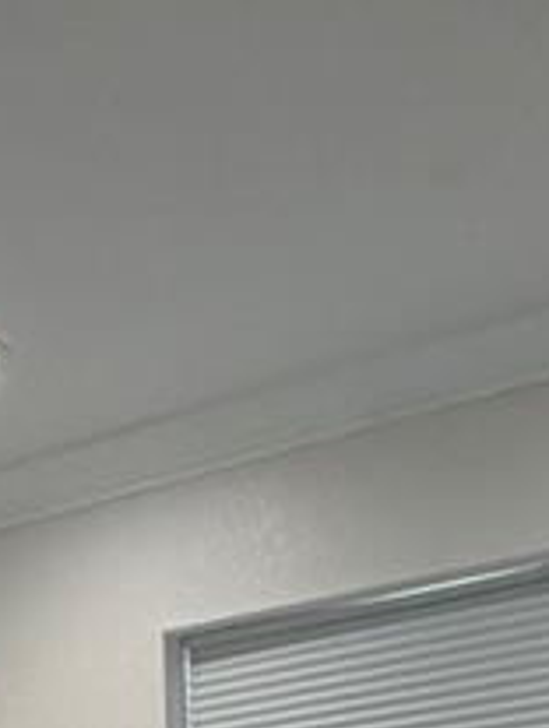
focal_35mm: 81
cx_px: 127
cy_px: 1456
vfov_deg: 17.4
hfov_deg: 18.1
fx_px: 1708
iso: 160
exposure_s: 1/120
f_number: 2.2
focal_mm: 2.22
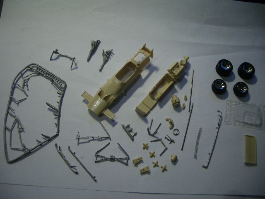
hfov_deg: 52.6
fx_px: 268
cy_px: 100
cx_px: 132
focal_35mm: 35
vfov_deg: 40.7
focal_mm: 5.8
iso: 160
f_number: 2.6
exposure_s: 1/40
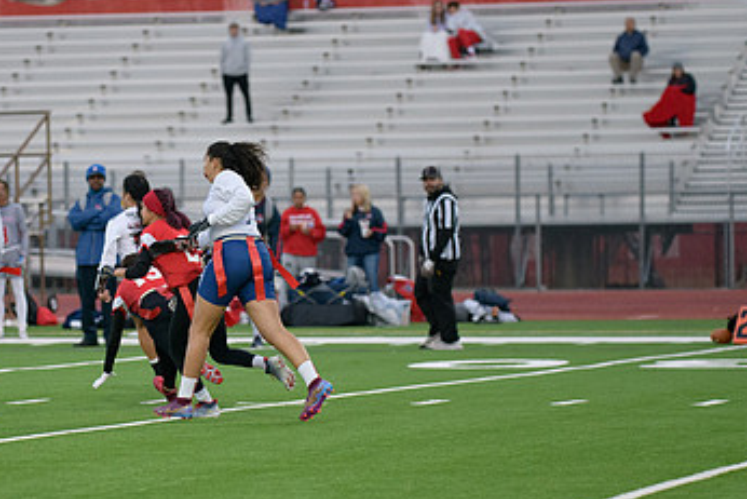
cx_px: 162
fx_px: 5044
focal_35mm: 243
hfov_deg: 8.5
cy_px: 308
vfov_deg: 5.7
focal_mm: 145
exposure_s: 1/3200
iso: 3600
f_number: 2.8
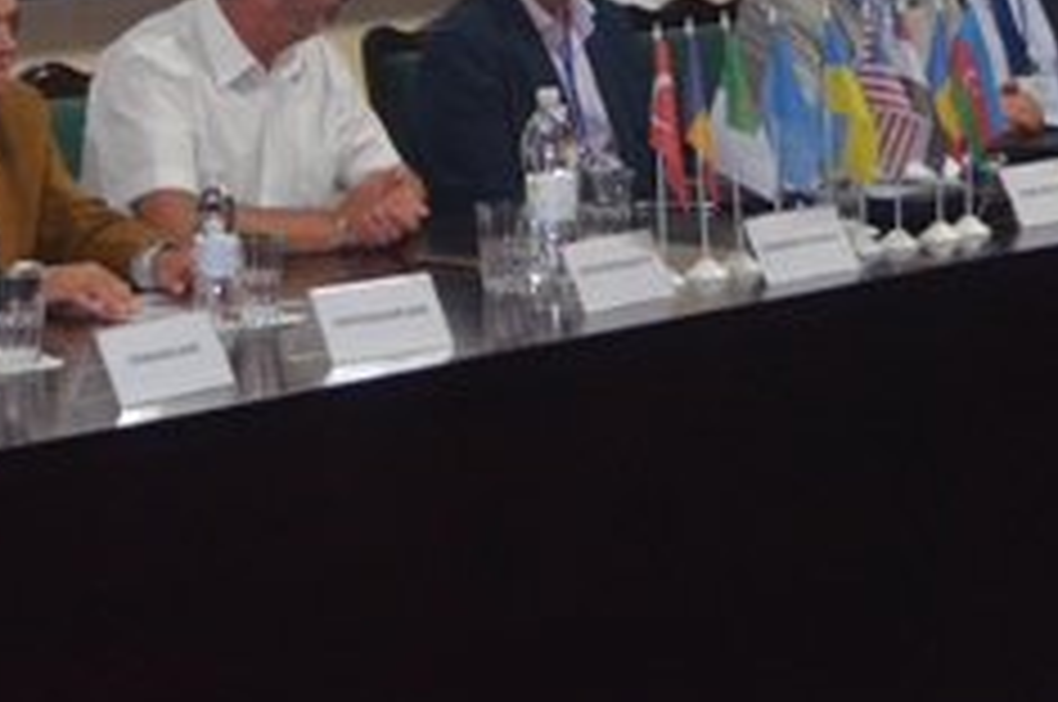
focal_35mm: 151
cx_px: 225
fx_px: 4432
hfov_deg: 13.6
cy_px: -297
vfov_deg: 8.9
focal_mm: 32
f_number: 4.8
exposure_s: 1/60
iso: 1600
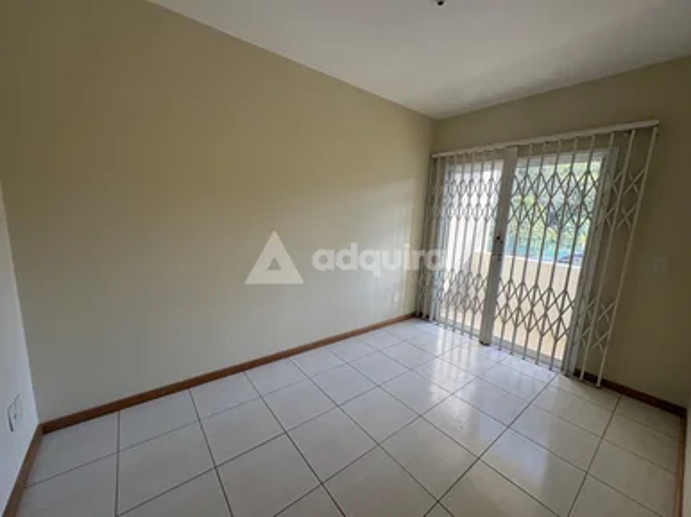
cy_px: 258
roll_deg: -2.3
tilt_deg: -8.6
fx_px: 279
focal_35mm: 14
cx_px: 346
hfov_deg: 102.1
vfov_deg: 85.6
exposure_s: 1/139
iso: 64
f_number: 2.2
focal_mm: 2.22
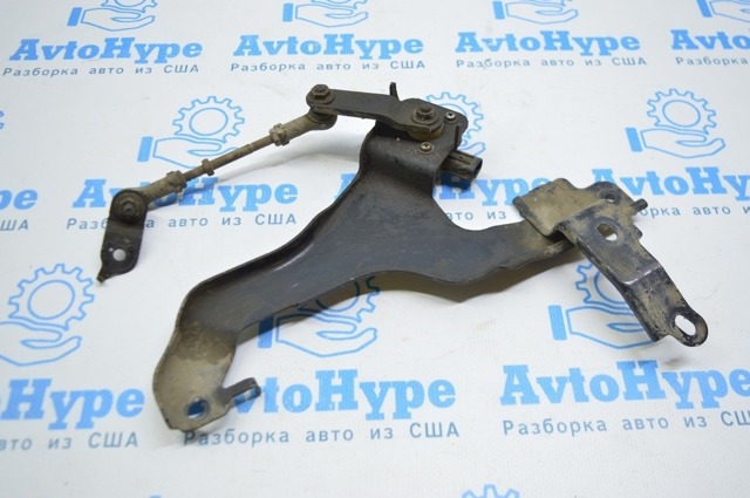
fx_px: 718
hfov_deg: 55.2
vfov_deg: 38.3
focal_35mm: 34
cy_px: 249
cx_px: 375
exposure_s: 1/50
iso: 400
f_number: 3.8
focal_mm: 23
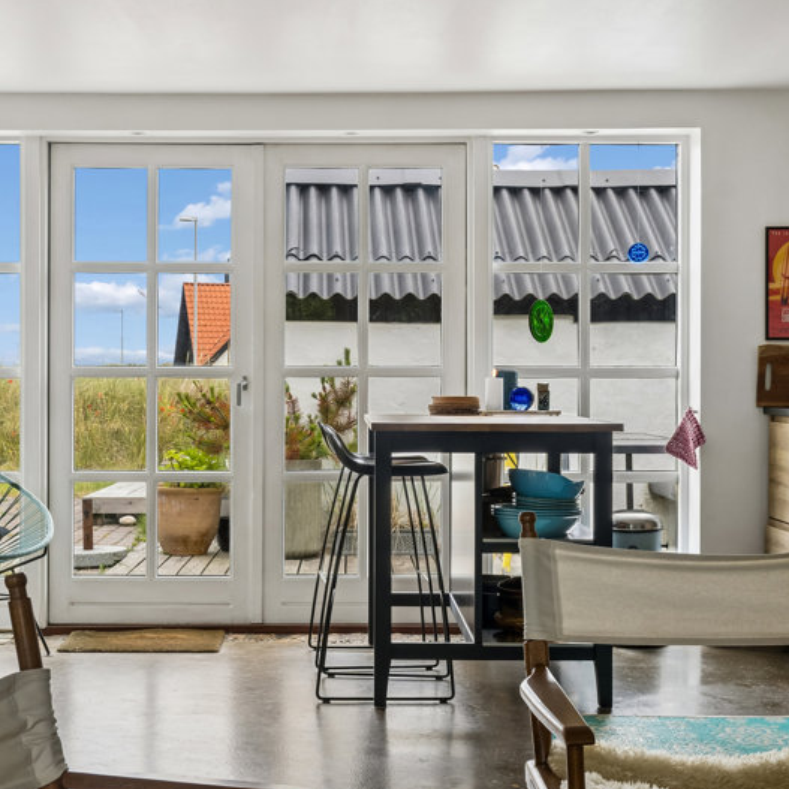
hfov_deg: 29.4
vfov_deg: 29.6
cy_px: 396
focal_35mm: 58
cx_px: 299
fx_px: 1496
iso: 200
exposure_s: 1/40
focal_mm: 30
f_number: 8
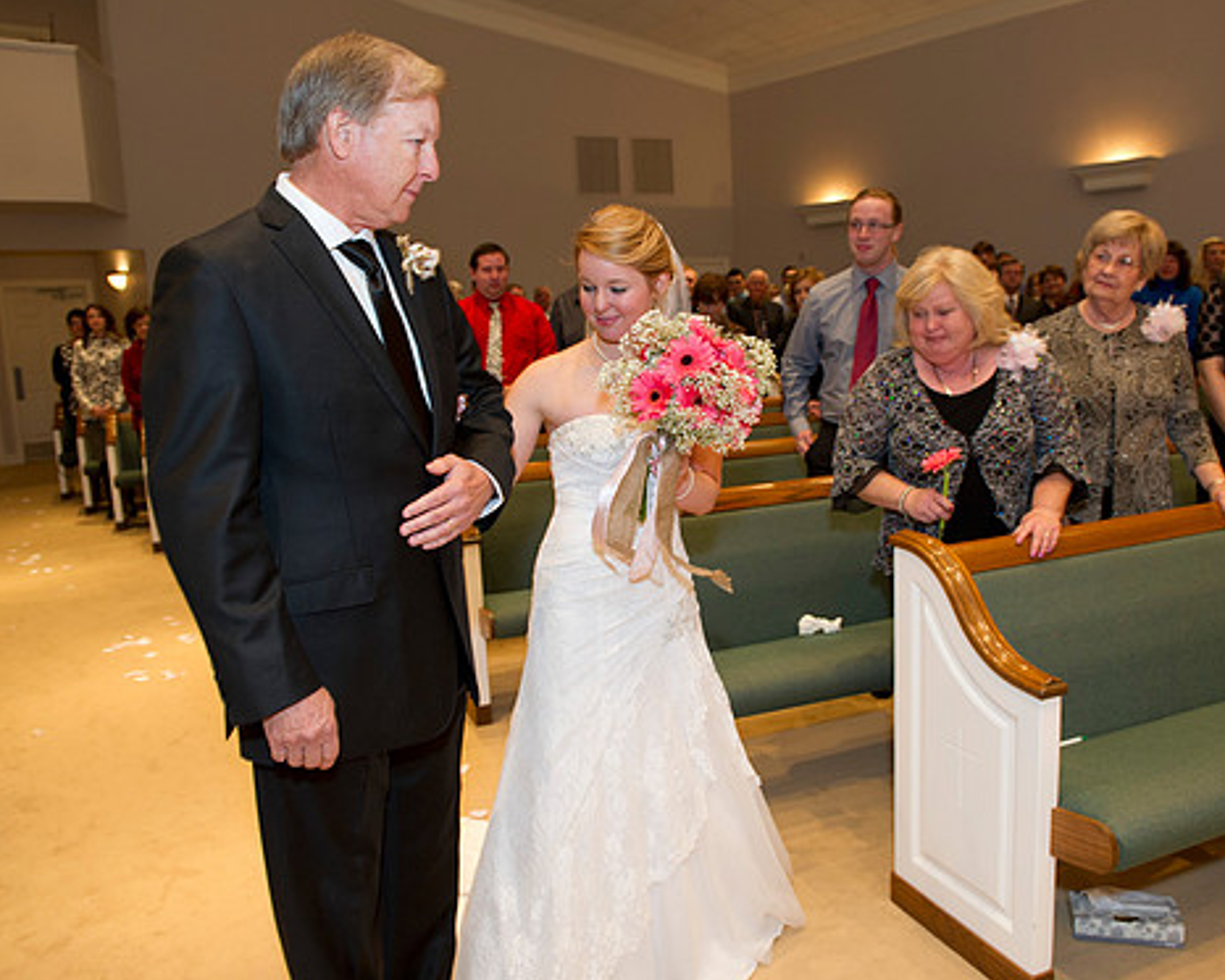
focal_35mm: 28
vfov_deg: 51.5
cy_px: 478
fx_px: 1015
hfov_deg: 62.1
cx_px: 673
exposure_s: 1/80
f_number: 4.5
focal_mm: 24
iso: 1250
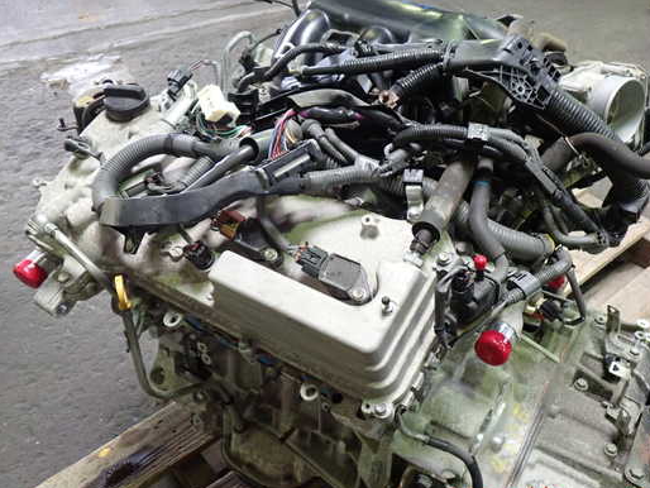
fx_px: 658
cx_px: 357
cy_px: 233
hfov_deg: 52.5
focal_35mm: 35
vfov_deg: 40.7
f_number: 2.3
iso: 250
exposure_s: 1/30
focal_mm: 5.4
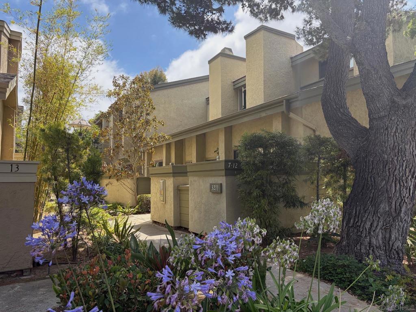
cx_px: 208
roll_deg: +0.4
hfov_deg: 67.3
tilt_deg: +4.3
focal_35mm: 26
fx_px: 312
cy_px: 156
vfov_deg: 53.1
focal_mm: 5.96
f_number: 1.6
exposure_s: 1/1626
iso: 64
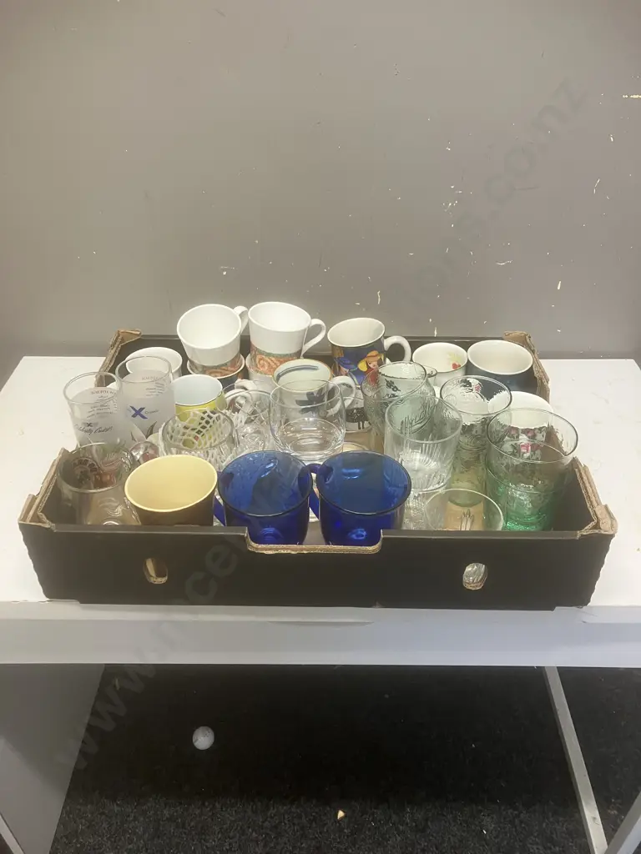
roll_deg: -0.4
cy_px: 427
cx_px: 320
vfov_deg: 63.4
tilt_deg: -33.5
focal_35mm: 28
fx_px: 691
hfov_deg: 49.7
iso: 100
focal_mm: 3.99
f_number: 1.8
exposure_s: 1/50
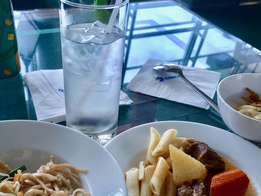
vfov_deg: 33.1
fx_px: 324
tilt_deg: -37.8
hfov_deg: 43.8
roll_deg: -4.9
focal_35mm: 43
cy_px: 141
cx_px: 122
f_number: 2.2
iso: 32
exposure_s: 1/60
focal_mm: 4.15
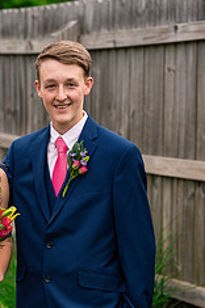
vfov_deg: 12.5
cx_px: 24
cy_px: 286
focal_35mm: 163
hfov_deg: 8.4
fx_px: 1396
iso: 400
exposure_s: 1/800
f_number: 3.5
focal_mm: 85
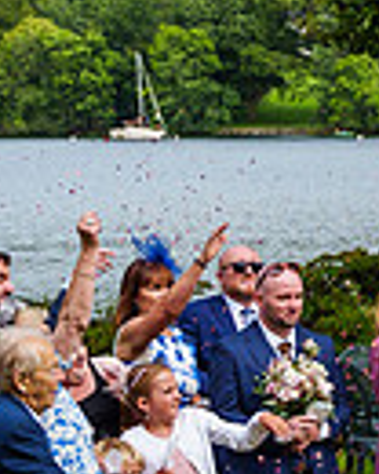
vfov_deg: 12.2
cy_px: 346
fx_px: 2215
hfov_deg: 9.1
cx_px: 815
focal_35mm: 158
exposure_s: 1/4000
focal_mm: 32
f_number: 3.5
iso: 400
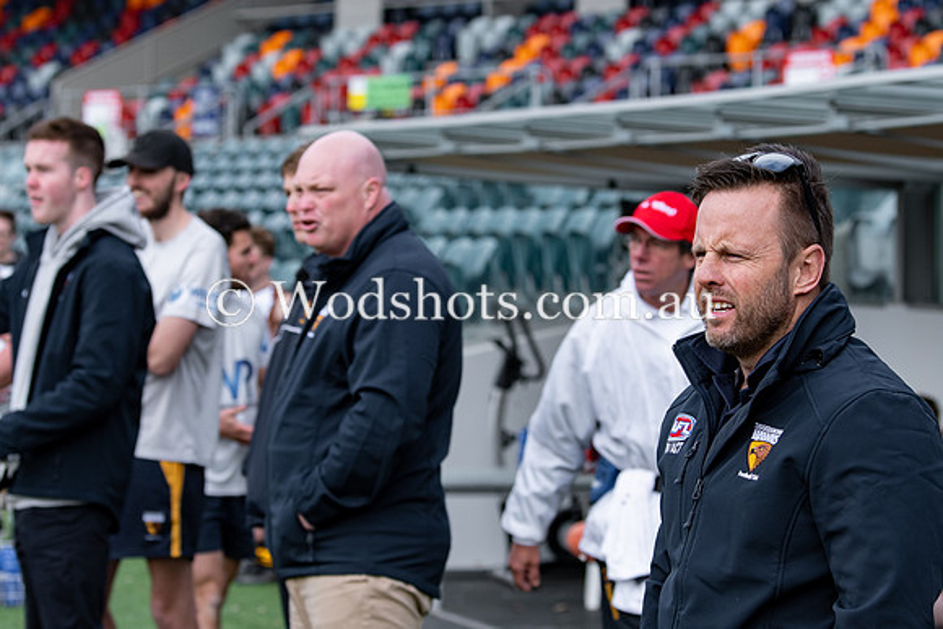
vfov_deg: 9.1
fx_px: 3966
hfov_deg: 13.6
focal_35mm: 151
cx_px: 510
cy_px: 289
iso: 320
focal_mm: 70
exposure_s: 1/1000
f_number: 4
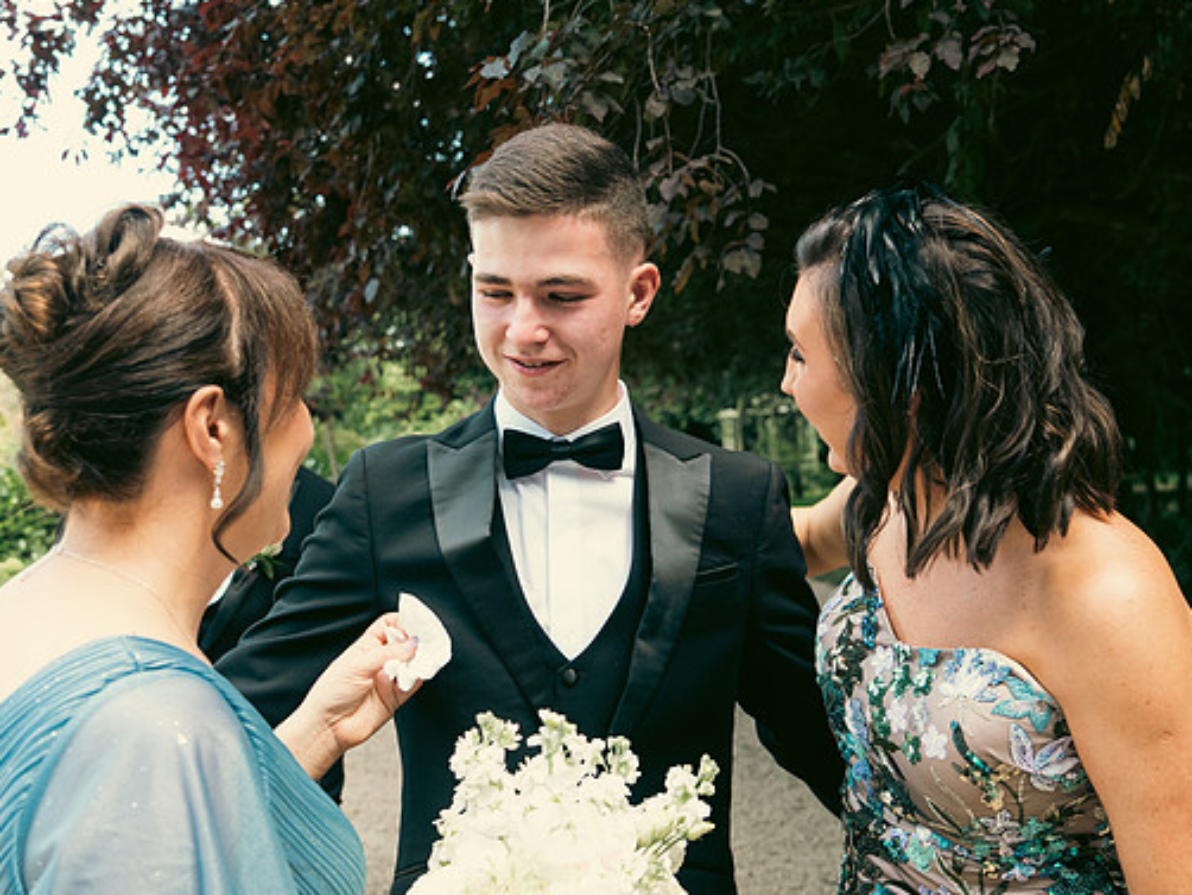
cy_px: 445
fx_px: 1378
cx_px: 677
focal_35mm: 40
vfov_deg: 36.0
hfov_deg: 46.7
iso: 320
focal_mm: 24
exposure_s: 1/200
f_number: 3.5
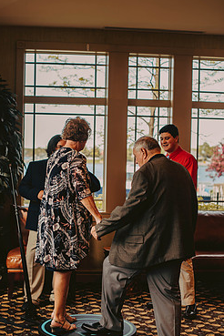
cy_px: 188
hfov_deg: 22.2
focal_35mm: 61
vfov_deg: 32.8
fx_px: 569
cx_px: 88
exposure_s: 1/320
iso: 200
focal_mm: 50
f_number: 2.2
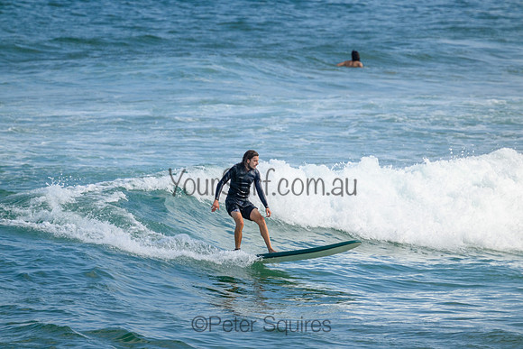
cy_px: 174
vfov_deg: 1.7
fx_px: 11624
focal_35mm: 800
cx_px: 262
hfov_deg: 2.6
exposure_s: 1/2000
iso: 1250
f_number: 11
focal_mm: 800
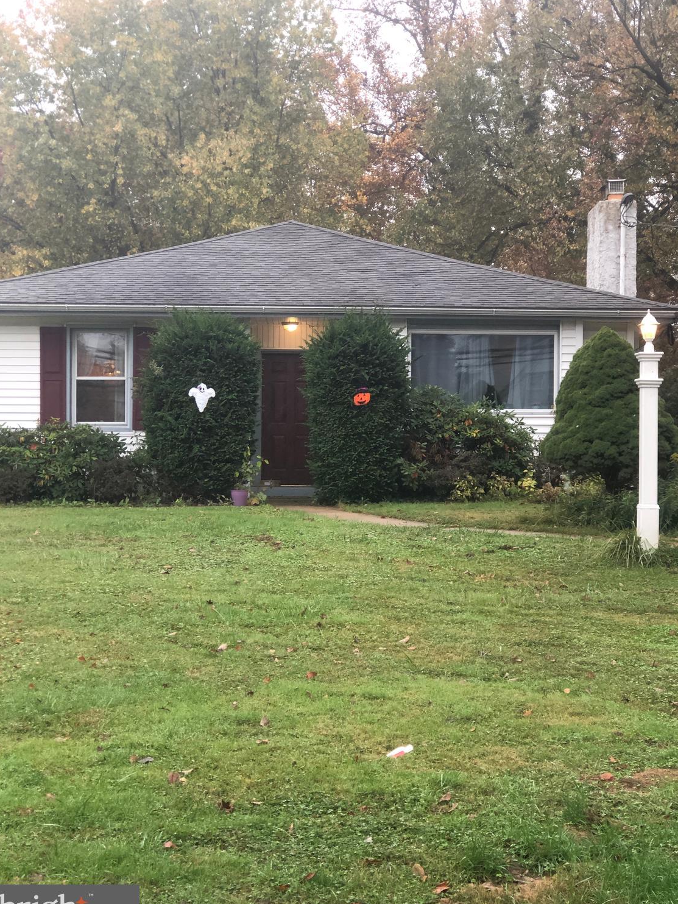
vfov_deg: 32.7
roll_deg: -0.1
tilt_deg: -0.8
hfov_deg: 24.8
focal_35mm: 59
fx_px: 1541
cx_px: 338
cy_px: 467
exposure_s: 1/30
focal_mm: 6.6
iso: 32
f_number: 2.8
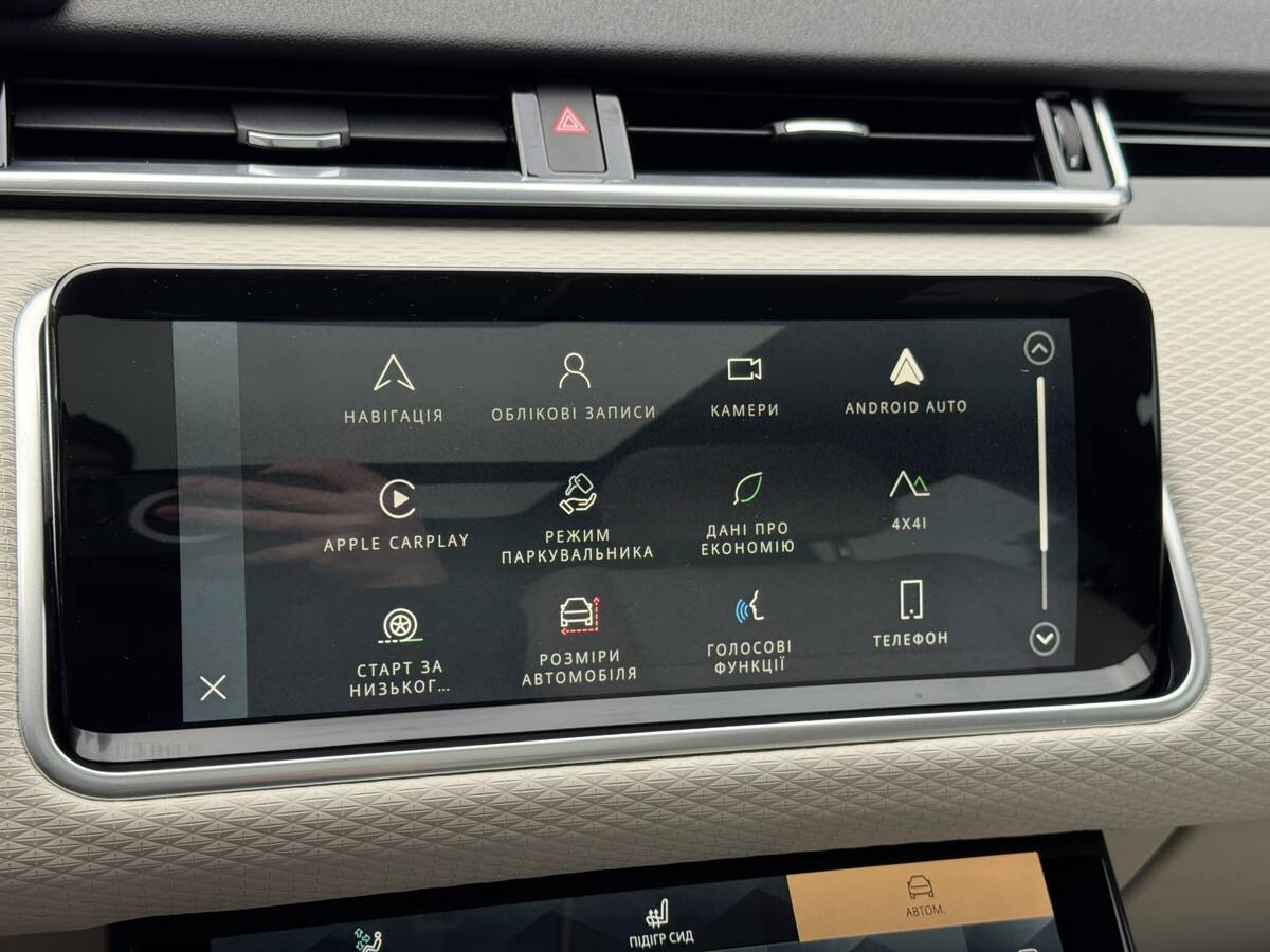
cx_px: 635
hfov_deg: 39.7
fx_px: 1761
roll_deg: -5.7
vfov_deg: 30.3
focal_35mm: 48
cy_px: 476
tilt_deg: -25.2
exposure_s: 1/72
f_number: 1.78
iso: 100
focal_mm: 6.76
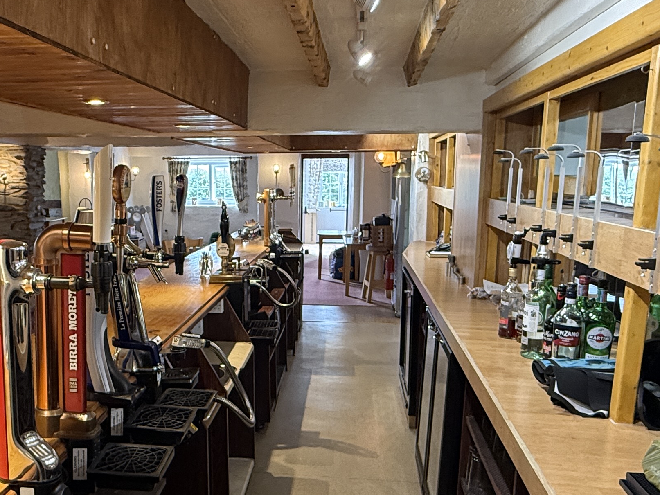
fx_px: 667
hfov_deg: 52.0
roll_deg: +0.1
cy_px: 286
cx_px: 244
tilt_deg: -9.9
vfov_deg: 40.6
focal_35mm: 35
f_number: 2.2
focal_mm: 2.22
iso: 250
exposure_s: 1/50
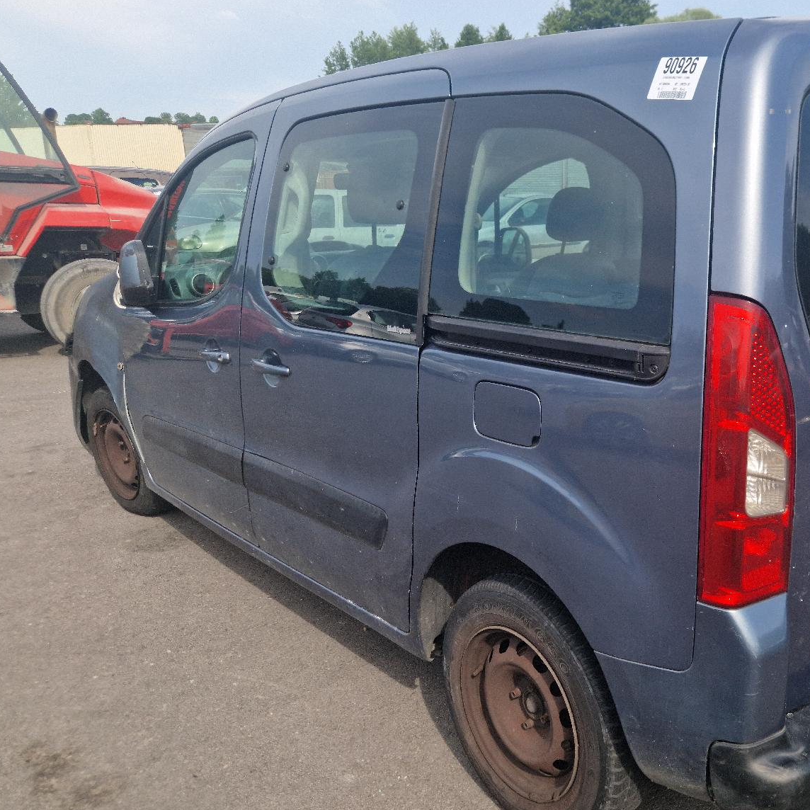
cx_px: 585
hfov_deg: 49.5
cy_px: 440
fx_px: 847
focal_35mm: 32
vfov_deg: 51.0
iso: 50
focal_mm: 5.4
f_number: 1.8
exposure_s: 1/833
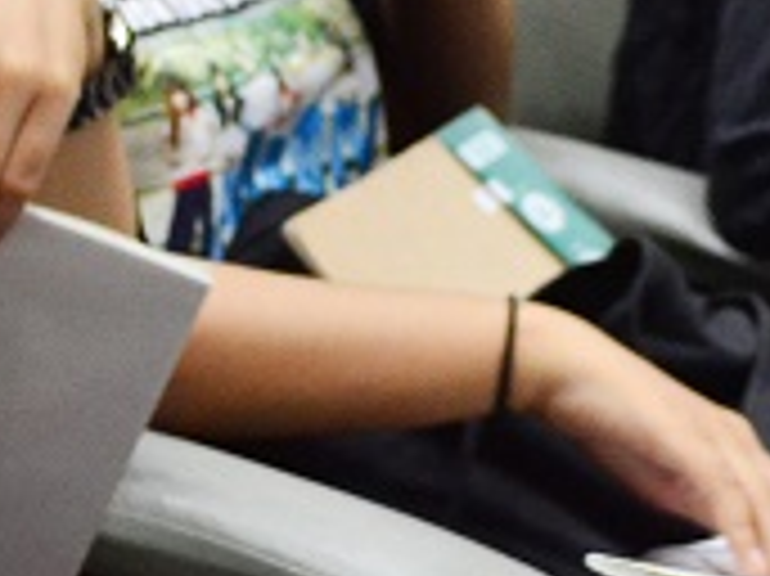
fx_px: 4201
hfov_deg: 10.5
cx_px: 360
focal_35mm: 189
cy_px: -88
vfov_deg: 7.8
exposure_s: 1/30
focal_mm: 28
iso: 1600
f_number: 4.5
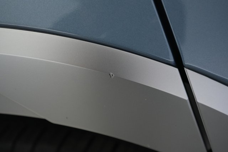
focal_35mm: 28
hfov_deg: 65.5
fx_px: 177
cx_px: 114
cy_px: 76
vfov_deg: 46.4
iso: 2500
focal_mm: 28
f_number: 2.8
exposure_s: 1/160
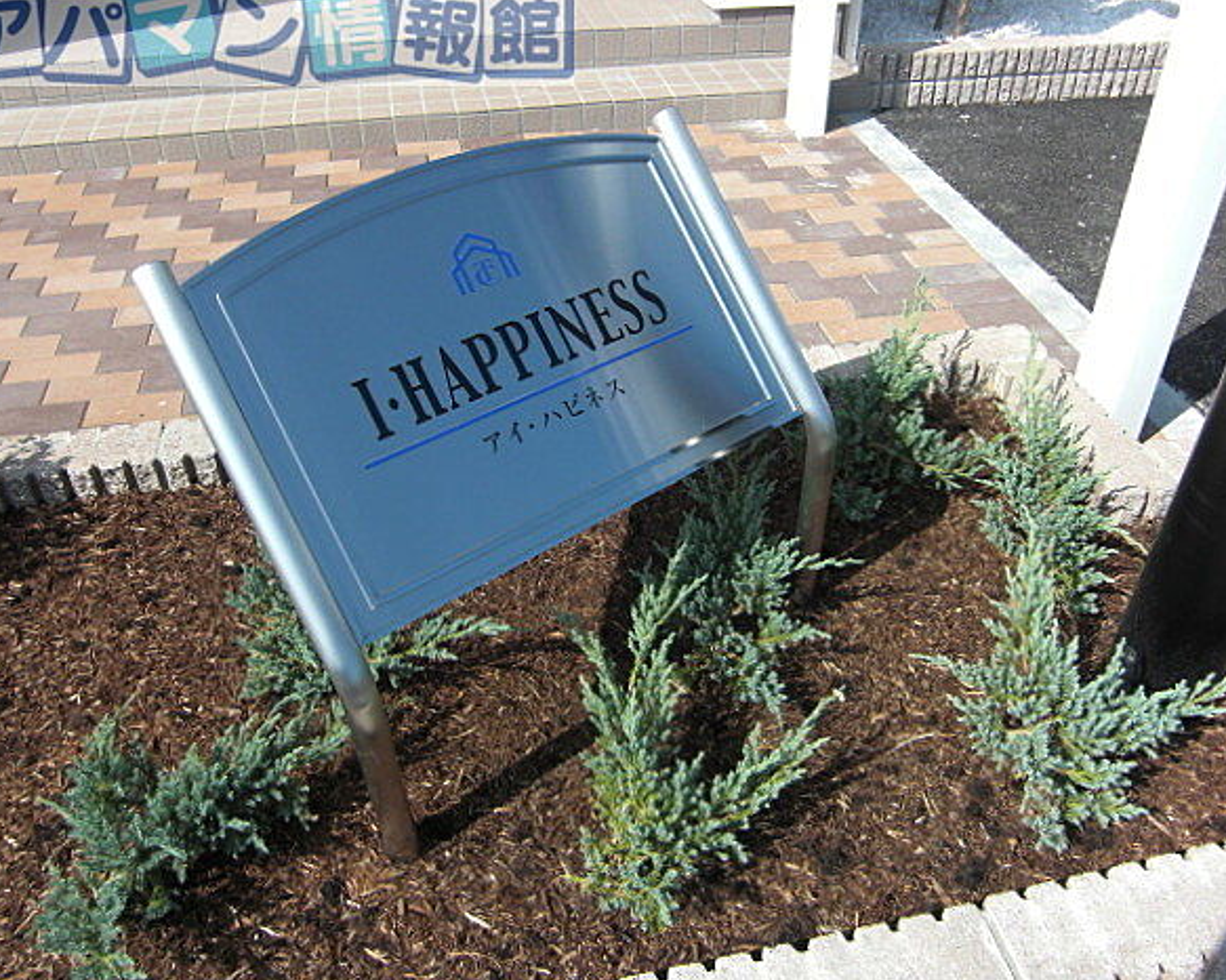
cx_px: 625
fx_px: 1088
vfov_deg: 48.5
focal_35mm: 30
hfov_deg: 58.8
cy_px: 482
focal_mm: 4.9
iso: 50
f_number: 2.6
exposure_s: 1/800
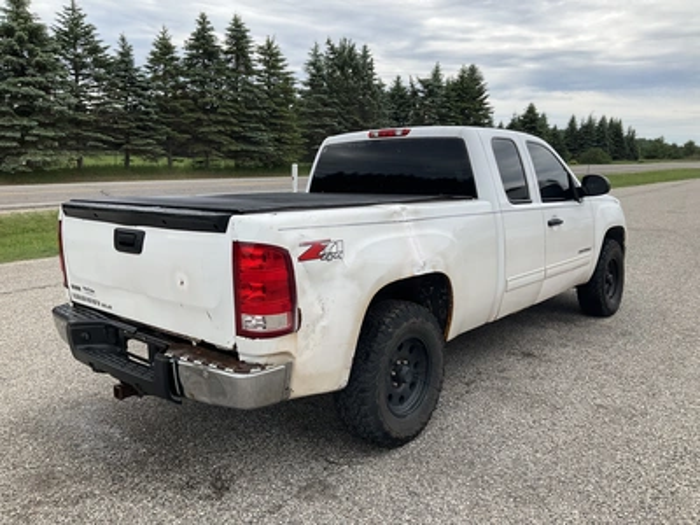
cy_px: 262
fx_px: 586
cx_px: 350
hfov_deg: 61.7
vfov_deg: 48.2
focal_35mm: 29
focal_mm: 3
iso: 25
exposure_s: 1/792
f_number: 1.8
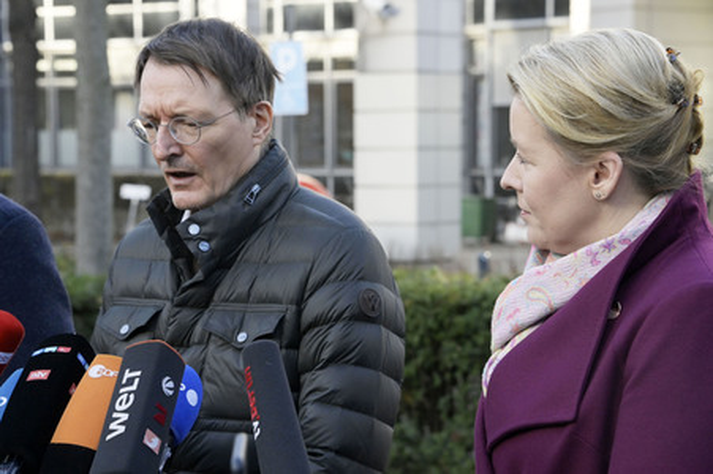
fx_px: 1979
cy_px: 237
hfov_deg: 20.4
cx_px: 356
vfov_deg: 13.7
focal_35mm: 100
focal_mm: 100
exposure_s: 1/1000
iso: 4000
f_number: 8
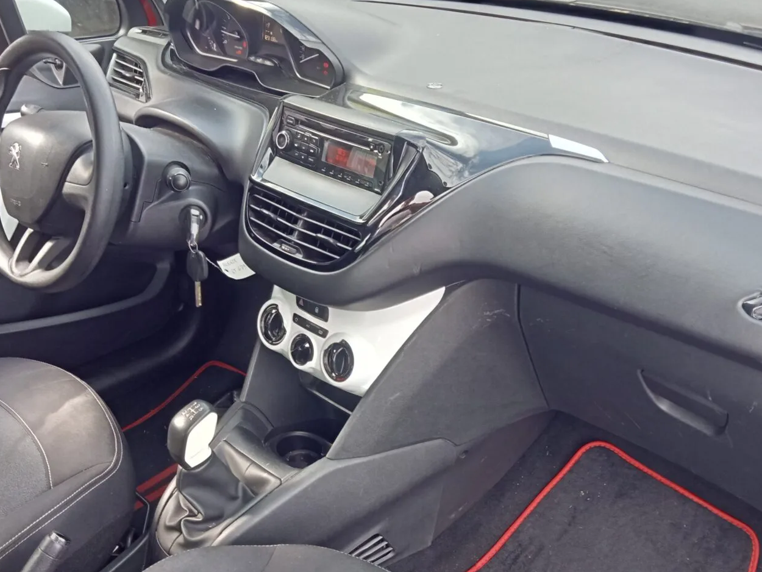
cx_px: 338
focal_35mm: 43
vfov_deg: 33.2
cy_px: 398
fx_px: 947
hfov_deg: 43.8
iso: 105
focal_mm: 3.46
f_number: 2.2
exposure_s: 1/50
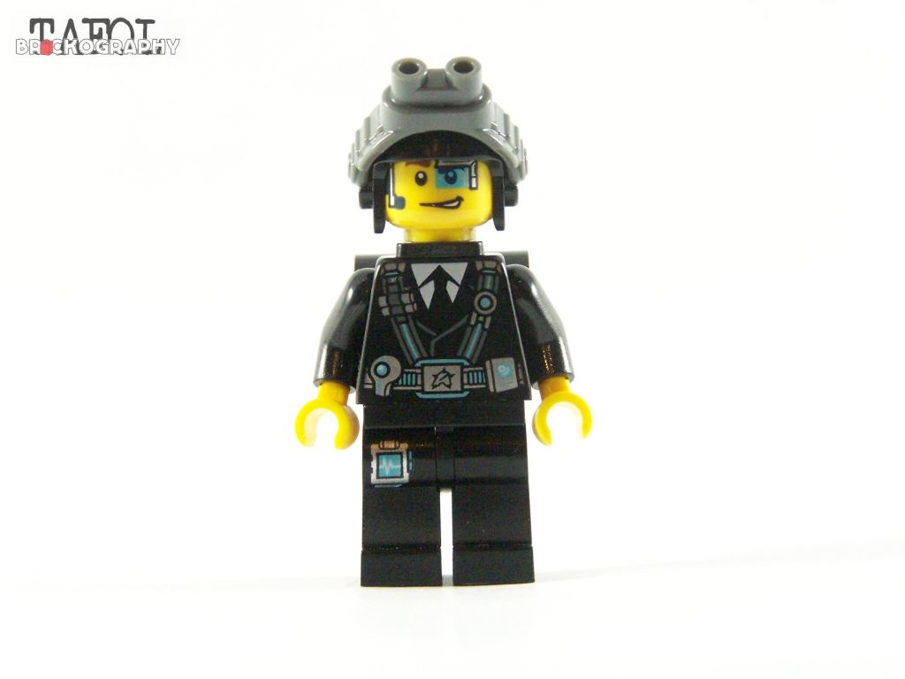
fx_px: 2745
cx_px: 452
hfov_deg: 18.7
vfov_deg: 14.1
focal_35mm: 105
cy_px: 340
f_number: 4
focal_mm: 17.5
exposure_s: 1/60
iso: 400
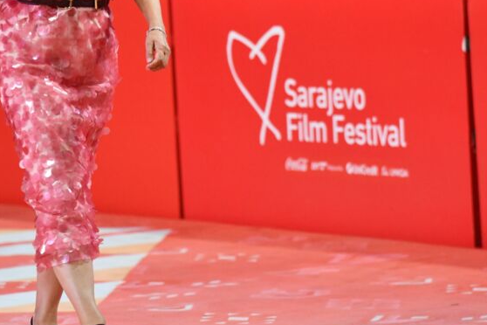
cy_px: 73
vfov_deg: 5.1
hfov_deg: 7.7
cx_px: 256
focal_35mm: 269
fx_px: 3639
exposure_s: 1/1600
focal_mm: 125
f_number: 2.8
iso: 2500
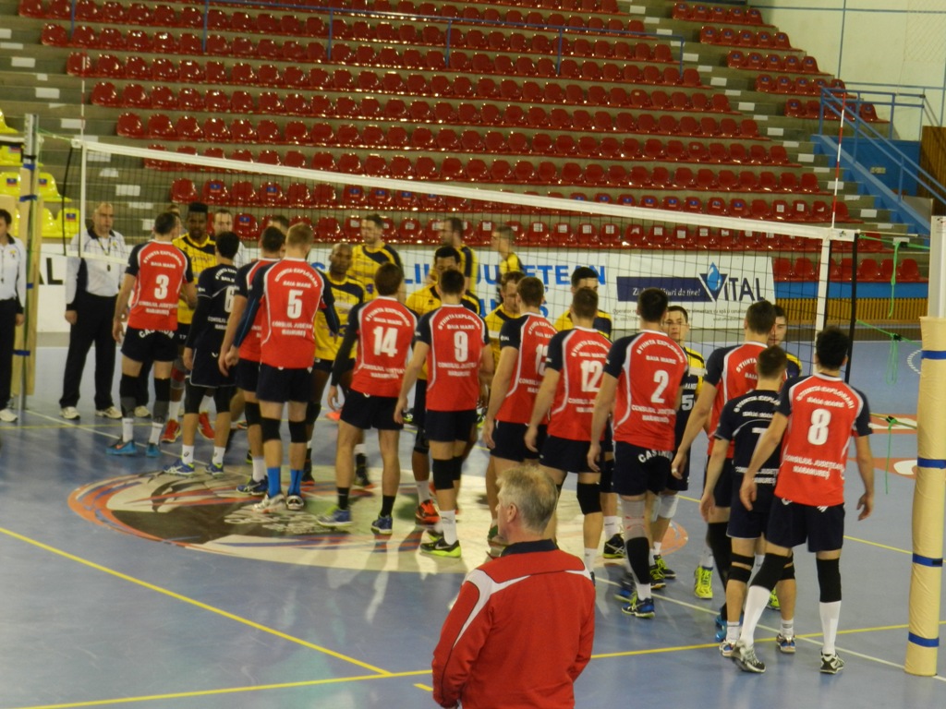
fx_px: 2733
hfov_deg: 19.6
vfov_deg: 14.8
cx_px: 473
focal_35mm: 100
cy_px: 354
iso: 320
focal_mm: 17.7
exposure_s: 1/30
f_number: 4.6
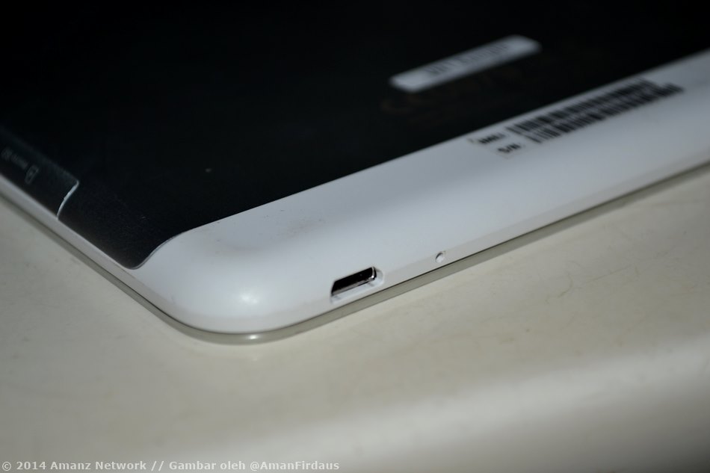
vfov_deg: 16.5
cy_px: 236
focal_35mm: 82
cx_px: 355
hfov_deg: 24.6
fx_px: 1627
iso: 200
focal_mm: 55
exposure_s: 1/60
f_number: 5.6
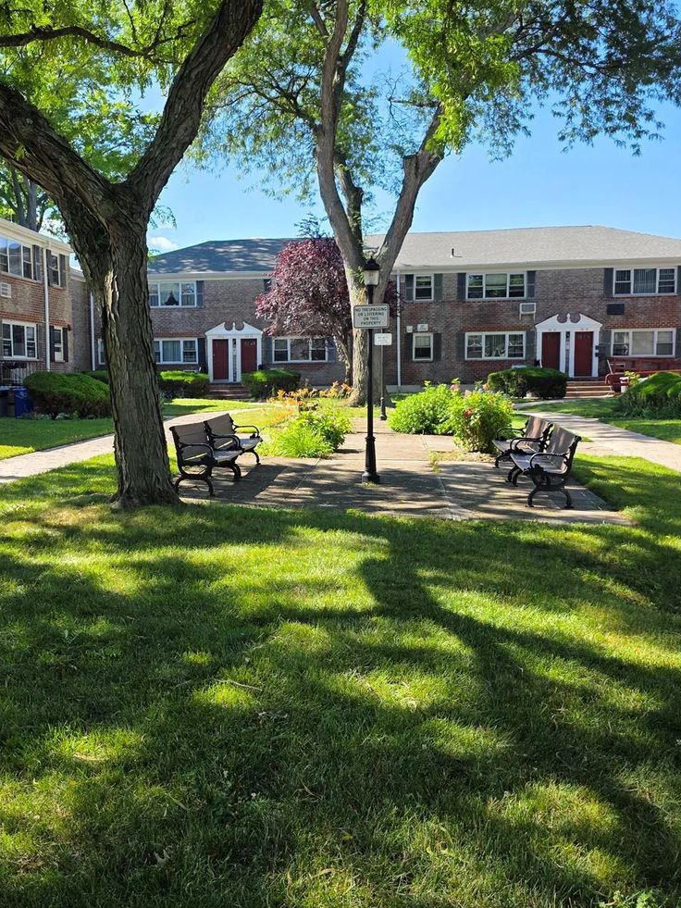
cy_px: 446
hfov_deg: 44.0
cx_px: 274
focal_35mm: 32
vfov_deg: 56.8
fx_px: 839
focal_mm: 6.3
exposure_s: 1/2470
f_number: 1.7
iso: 80
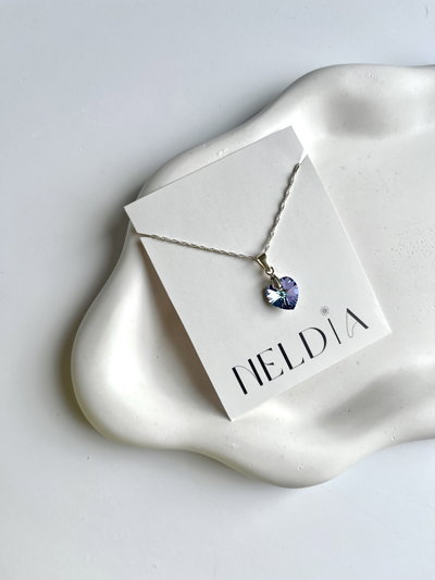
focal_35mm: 26
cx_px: 218
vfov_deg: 67.3
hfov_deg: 53.1
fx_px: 435
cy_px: 290
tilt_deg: -82.3
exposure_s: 1/793
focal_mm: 5.1
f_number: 1.6
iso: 50
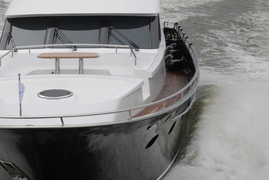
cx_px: 50
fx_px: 995
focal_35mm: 133
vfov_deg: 10.3
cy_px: 111
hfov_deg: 15.3
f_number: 4.5
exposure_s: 1/500
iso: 180
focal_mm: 44
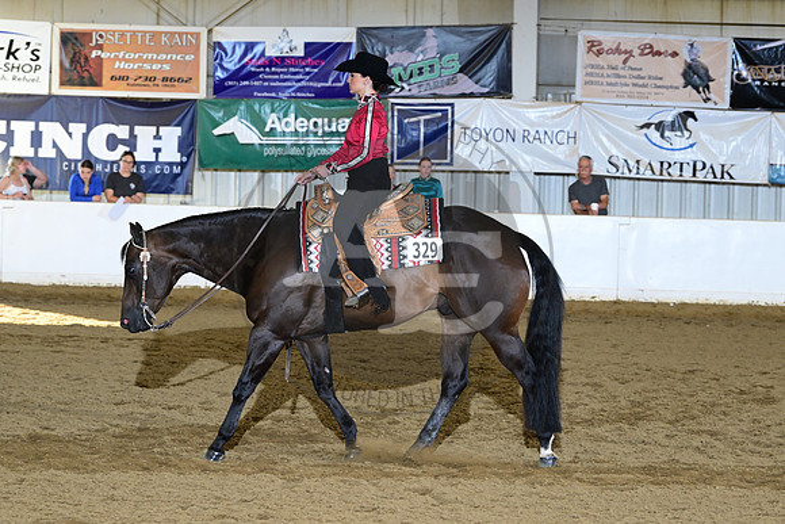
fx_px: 3708
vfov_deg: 8.1
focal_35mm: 170
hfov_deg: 12.1
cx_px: 392
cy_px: 262
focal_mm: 170
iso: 5000
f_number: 8
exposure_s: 1/200
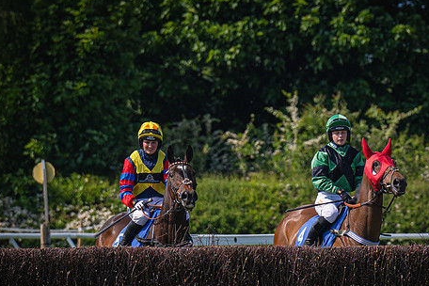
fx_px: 8710
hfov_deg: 2.8
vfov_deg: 1.9
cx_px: 347
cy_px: 197
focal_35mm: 731
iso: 200
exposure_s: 1/1600
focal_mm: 200
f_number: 4.5
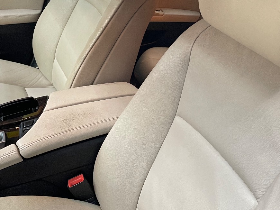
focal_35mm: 43
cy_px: 55
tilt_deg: -21.6
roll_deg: -9.6
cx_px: 160
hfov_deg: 43.7
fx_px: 348
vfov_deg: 33.0
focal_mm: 4.2
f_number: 1.6
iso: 320
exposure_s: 1/60
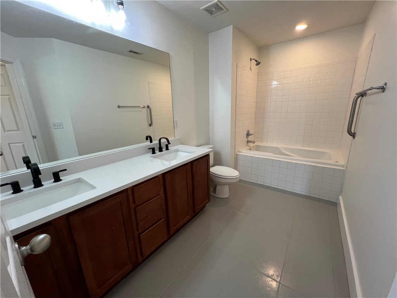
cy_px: 149
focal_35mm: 13
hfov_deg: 106.2
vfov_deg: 89.9
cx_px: 198
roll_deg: +2.1
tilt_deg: -13.8
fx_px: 149
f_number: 1.8
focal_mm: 1.57
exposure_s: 1/120
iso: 160
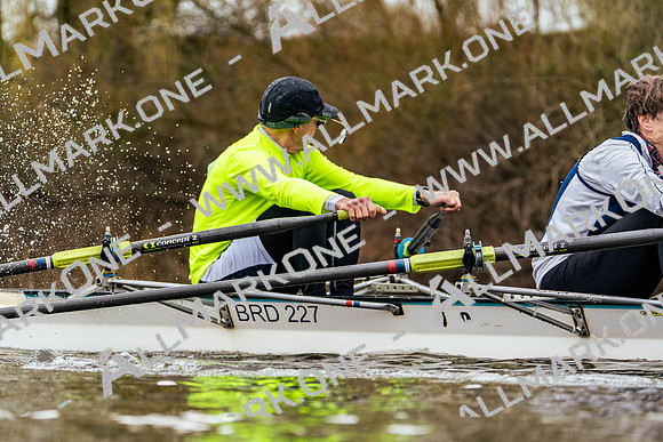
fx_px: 4273
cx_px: 332
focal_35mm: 232
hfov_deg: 8.9
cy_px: 221
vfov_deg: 5.9
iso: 2000
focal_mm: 232
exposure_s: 1/2000
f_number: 6.3
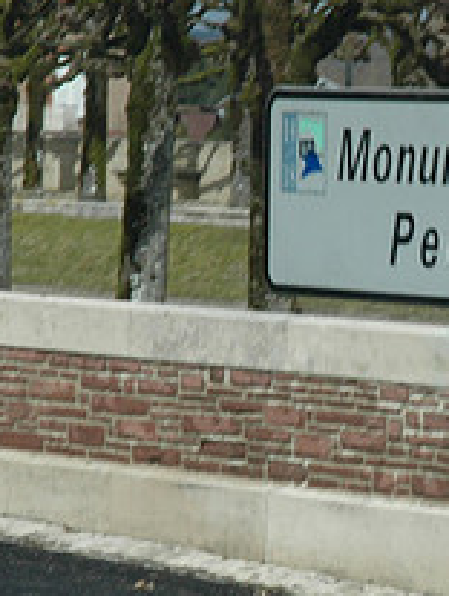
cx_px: 484
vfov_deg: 7.0
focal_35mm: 282
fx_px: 4862
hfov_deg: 5.3
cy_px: 304
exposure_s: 1/250
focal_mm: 70
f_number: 14
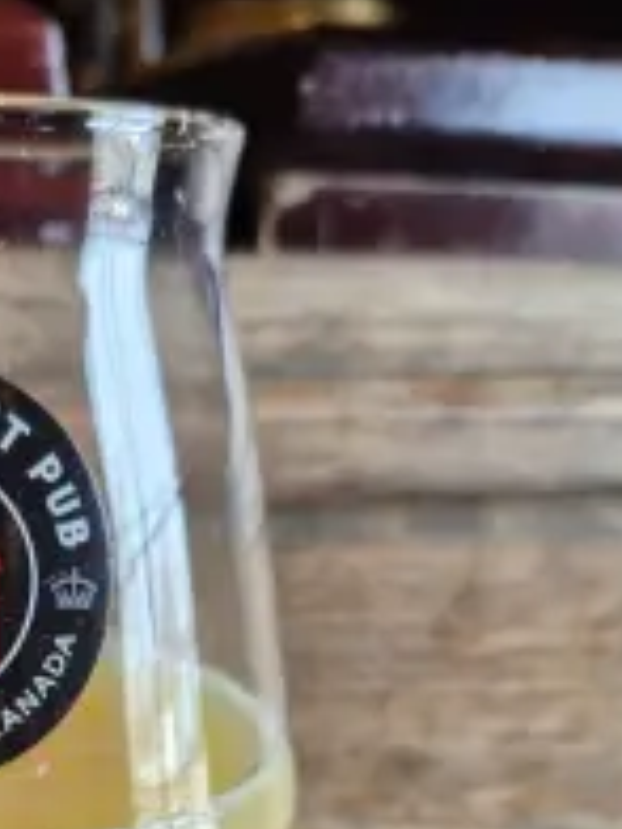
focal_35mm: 47
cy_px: 761
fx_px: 1126
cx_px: 30
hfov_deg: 29.3
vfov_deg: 37.5
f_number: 1.8
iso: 200
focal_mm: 5.4
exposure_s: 1/120
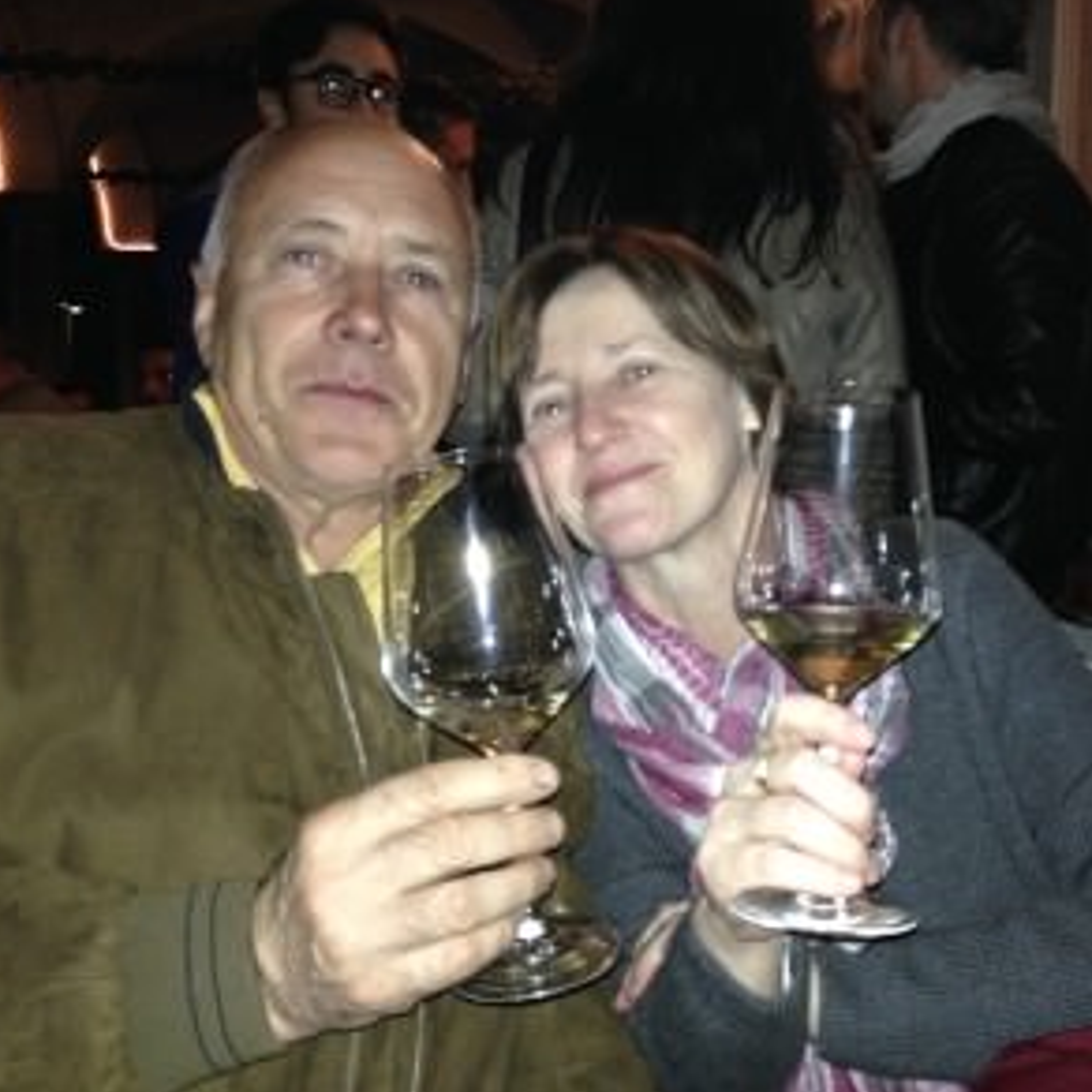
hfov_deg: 41.7
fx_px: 1428
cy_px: 546
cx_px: 647
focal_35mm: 40
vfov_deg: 41.9
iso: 250
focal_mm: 4.12
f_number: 2.4
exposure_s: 1/16
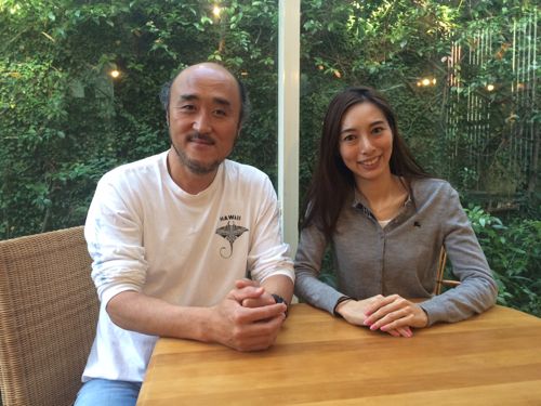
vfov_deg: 48.2
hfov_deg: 61.7
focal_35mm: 29
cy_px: 203
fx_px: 453
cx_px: 270
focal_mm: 4.15
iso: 64
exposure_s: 1/30
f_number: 2.2
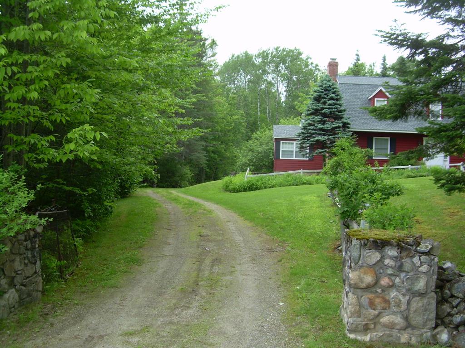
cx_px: 232
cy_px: 174
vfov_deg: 37.7
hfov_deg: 49.0
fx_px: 510
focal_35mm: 38
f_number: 2.8
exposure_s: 1/115
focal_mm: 6.3
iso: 50
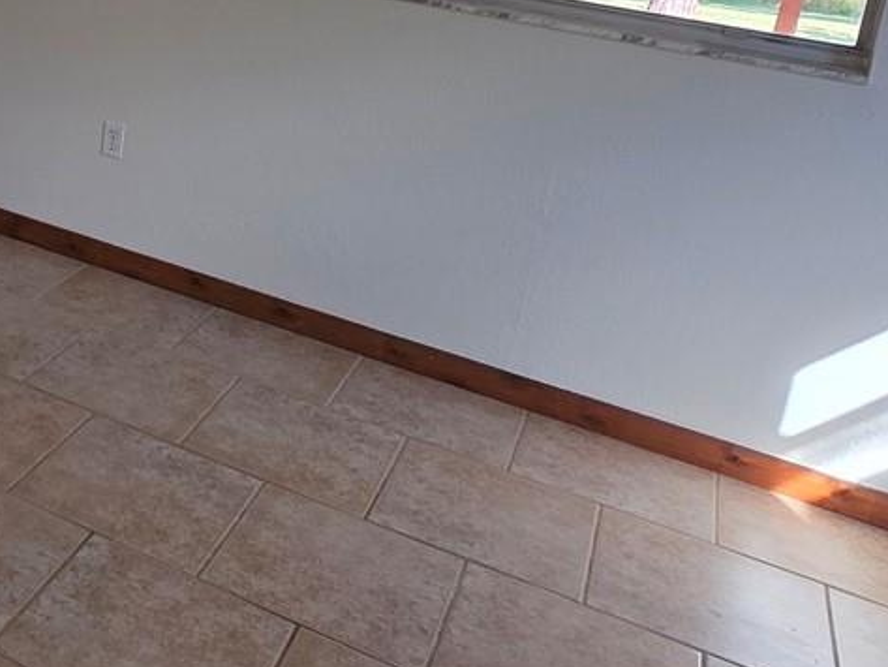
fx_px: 1129
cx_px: -41
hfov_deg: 37.4
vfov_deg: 31.1
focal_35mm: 44
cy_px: 45
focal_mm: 2.2
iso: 32
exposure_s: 1/120
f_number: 1.9
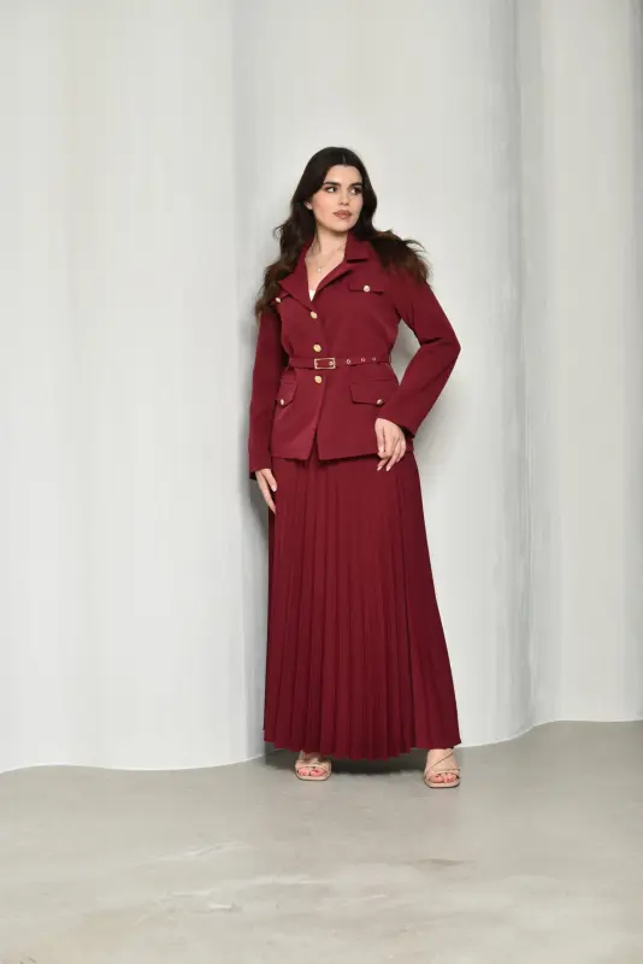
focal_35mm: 52
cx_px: 322
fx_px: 1405
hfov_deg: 25.8
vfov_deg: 37.8
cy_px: 482
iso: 125
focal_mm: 35
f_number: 4
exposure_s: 1/200
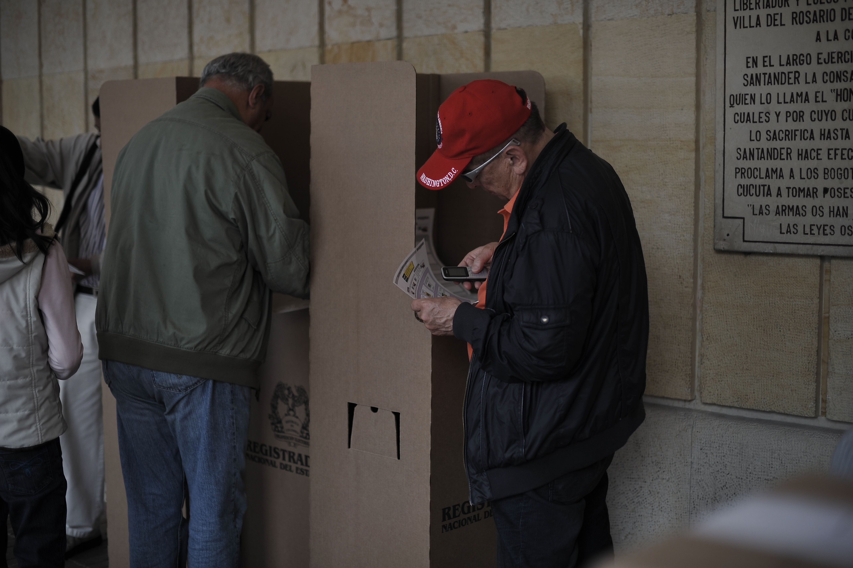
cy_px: 284
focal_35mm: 50
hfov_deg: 39.6
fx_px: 1184
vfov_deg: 27.0
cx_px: 426
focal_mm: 50
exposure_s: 1/2500
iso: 400
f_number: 1.8
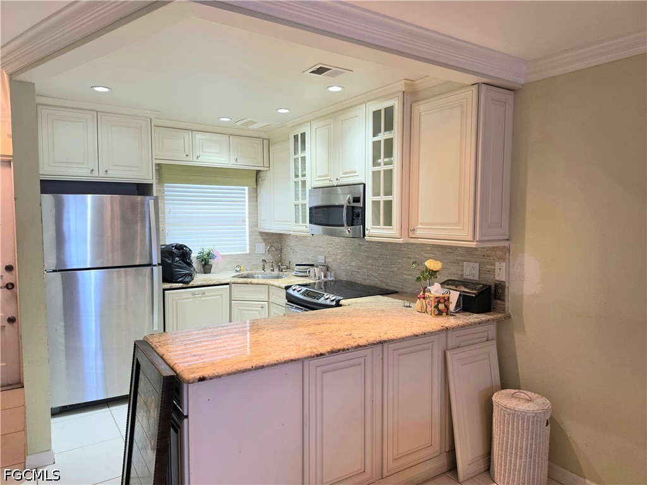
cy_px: 242
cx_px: 324
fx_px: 430
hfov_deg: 73.9
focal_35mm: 23
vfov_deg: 58.9
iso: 125
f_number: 1.4
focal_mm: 6.5
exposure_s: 1/120
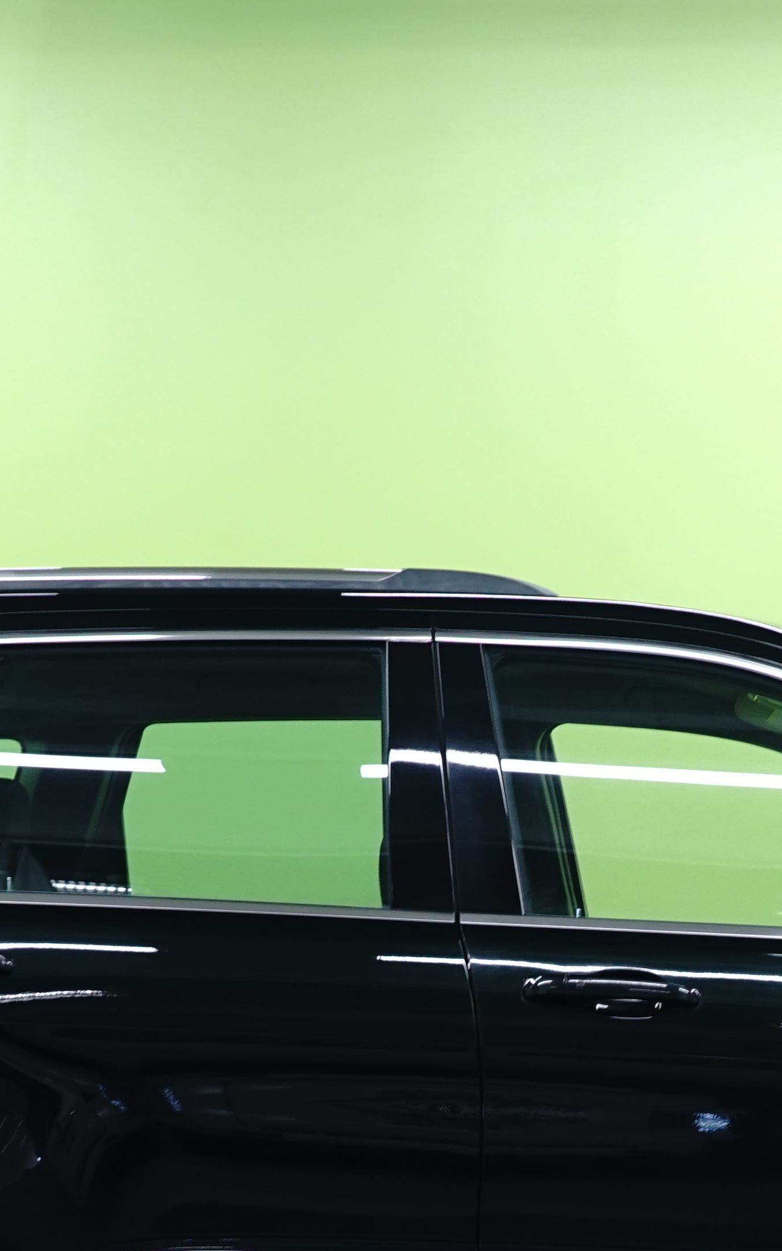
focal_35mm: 115
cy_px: 1098
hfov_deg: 11.3
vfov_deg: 17.9
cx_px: 649
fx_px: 3920
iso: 500
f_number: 8
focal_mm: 41
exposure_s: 1/6
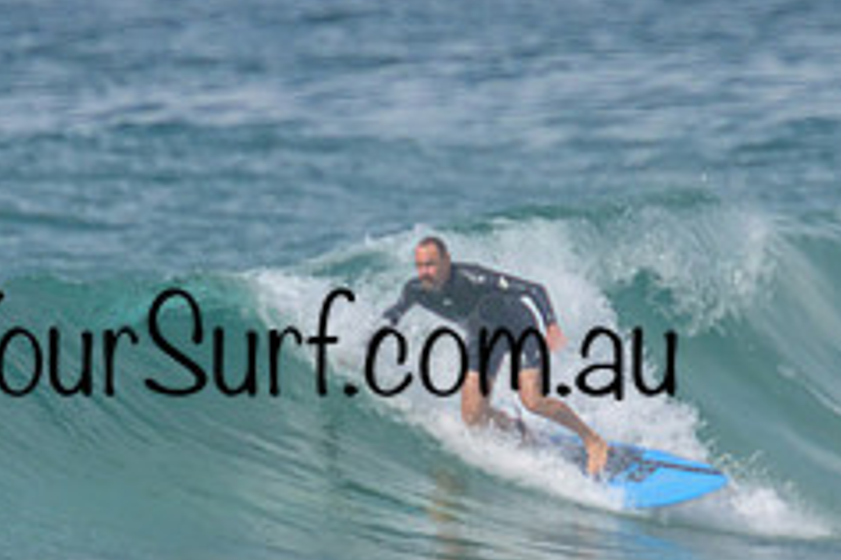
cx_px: 548
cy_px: 375
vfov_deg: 0.6
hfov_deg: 0.8
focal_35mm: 2428
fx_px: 56716
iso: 500
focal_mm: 800
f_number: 11
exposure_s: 1/2000
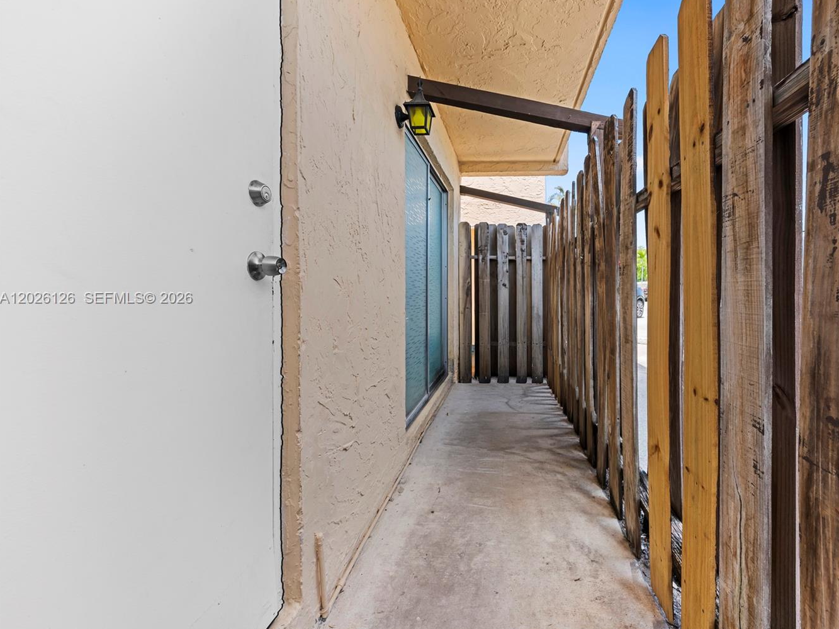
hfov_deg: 97.0
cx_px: 500
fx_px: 364
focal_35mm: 15
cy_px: 299
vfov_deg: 81.7
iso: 100
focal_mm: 13
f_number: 7.1
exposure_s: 1/15
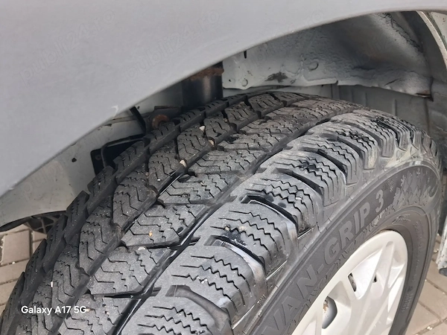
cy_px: 168
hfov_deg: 65.3
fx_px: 349
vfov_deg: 51.4
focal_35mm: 27
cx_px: 224
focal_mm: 4
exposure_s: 1/100
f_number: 1.8
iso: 64
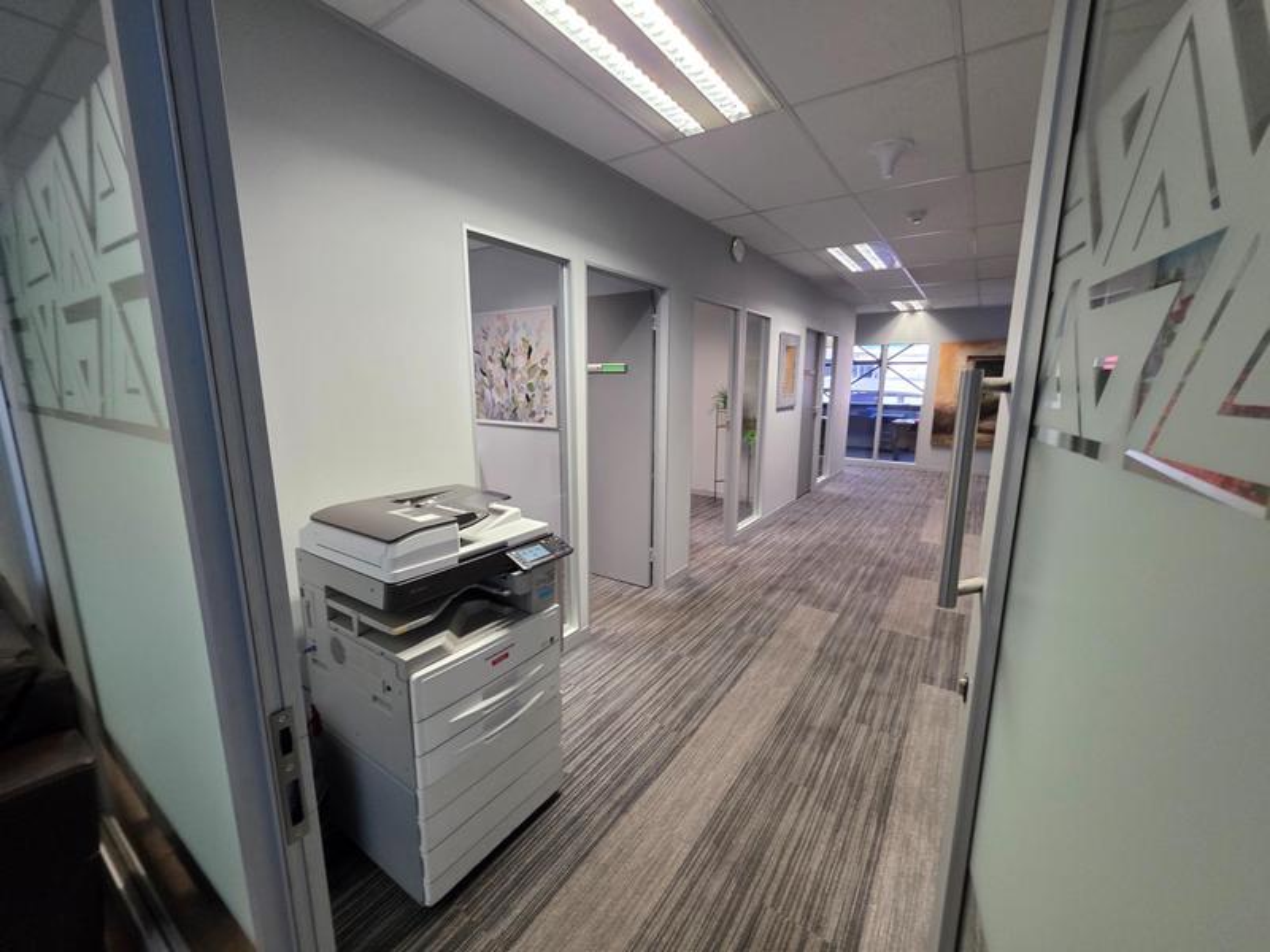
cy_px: 476
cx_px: 635
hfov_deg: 106.2
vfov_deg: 89.9
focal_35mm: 13
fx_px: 477
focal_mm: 2.2
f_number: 1.9
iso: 250
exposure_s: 1/50
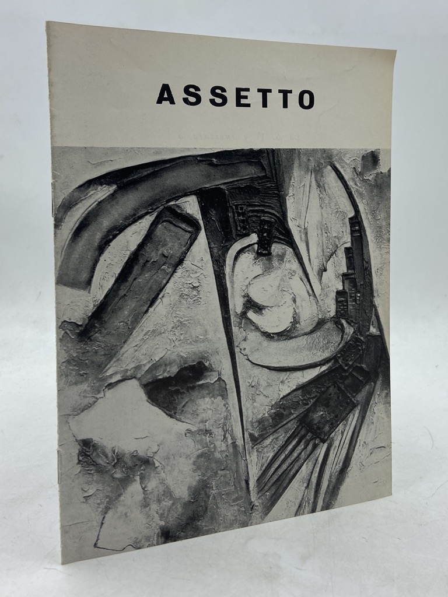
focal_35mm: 26
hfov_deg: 53.1
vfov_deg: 67.3
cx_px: 224
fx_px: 449
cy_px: 298
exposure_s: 1/431
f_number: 1.8
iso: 32
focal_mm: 4.25
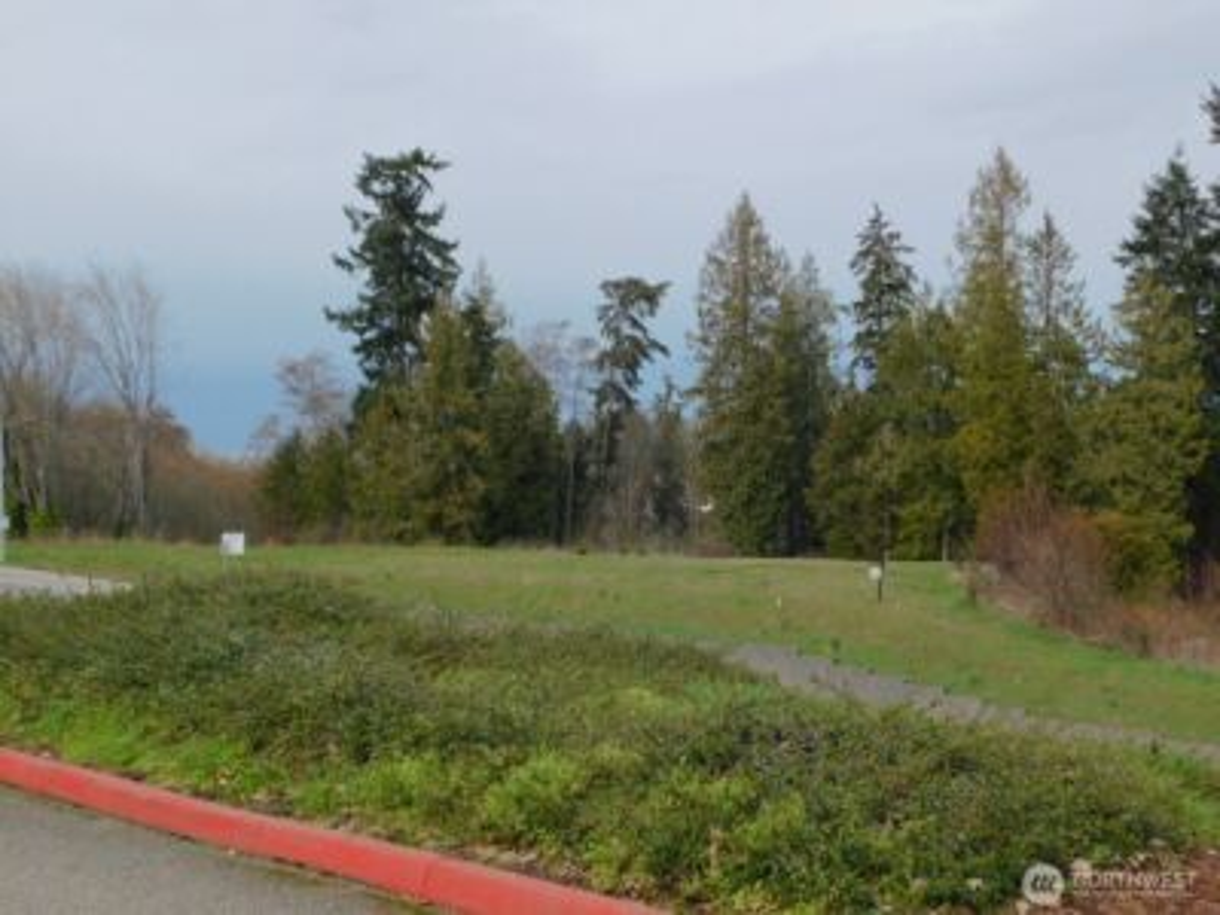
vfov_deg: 32.2
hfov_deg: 42.1
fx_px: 1586
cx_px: 610
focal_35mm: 45
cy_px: 458
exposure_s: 1/1000
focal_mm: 8
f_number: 3.7
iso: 125
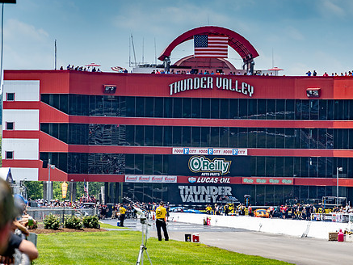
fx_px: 2948
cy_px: 162
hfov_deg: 6.9
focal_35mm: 289
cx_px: 231
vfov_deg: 5.1
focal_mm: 135
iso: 100
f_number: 5.6
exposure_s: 1/800
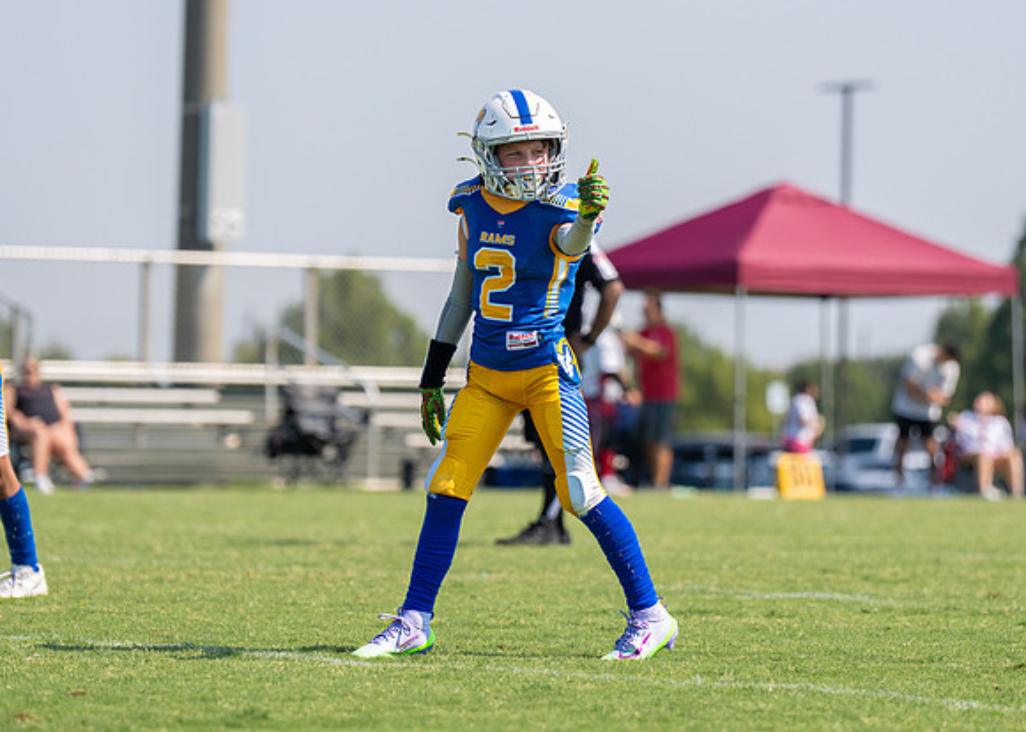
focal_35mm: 247
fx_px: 7209
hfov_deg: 8.1
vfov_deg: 5.8
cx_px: 509
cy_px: 344
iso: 100
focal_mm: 145
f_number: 2.8
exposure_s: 1/2500
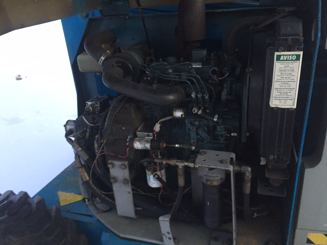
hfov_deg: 61.7
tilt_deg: -22.9
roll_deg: +5.9
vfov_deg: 48.2
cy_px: 122
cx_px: 164
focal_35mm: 29
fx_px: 274
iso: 250
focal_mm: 4.15
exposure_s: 1/20
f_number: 2.2
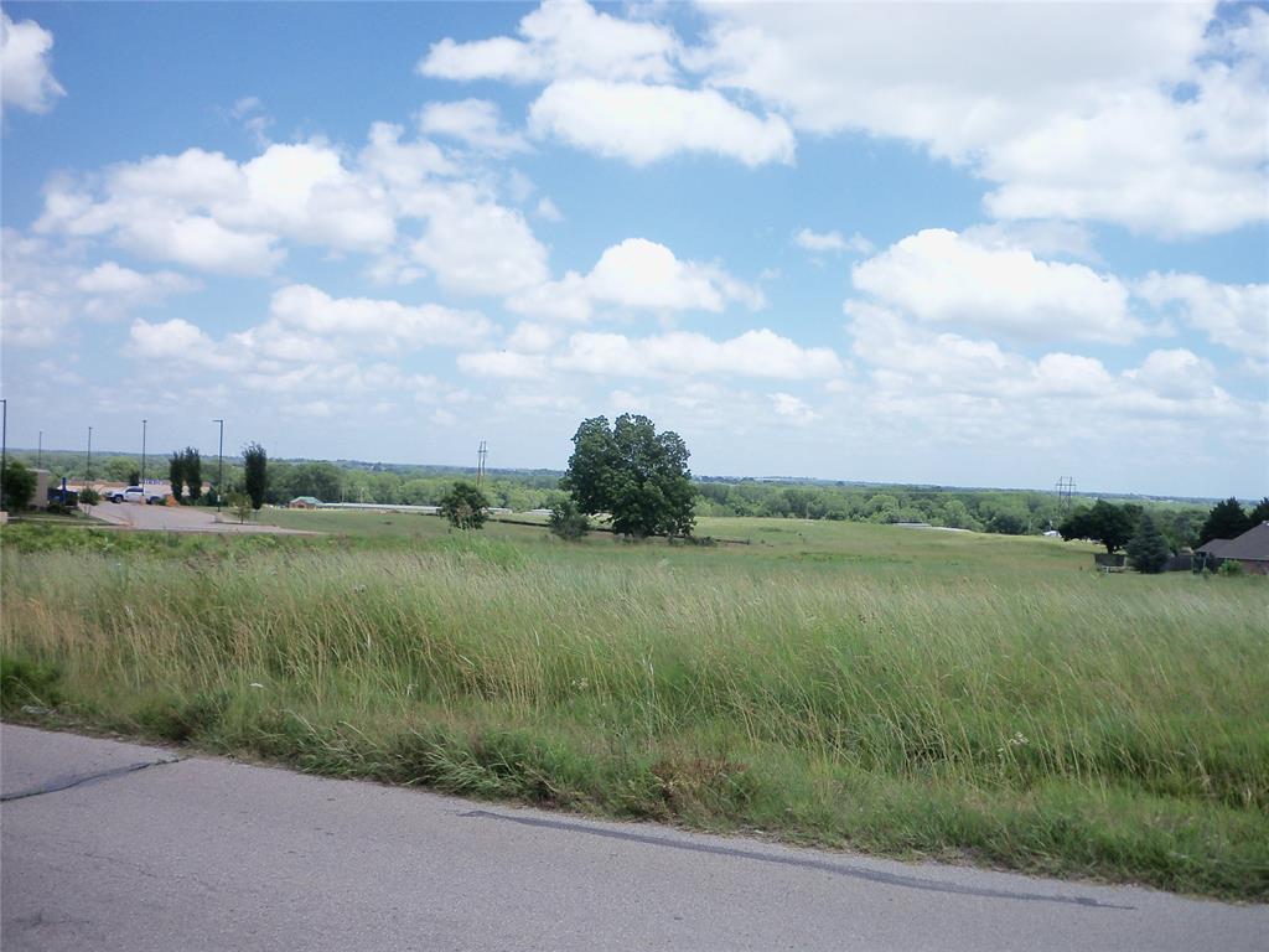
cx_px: 634
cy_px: 476
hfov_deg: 49.0
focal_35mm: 38
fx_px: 1393
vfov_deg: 37.7
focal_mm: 6.3
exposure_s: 1/640
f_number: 3.5
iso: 100
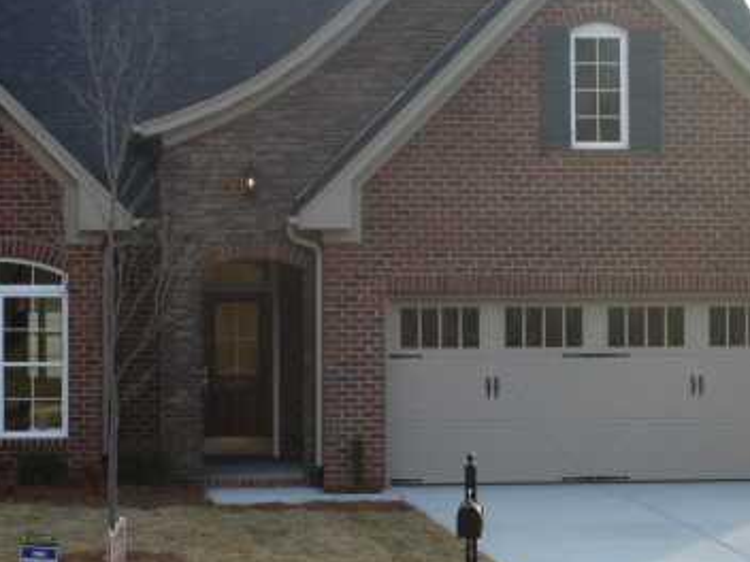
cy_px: 213
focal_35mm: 111
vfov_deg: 13.3
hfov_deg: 17.7
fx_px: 2405
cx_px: 324
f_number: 4.1
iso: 80
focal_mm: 10.9
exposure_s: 1/100
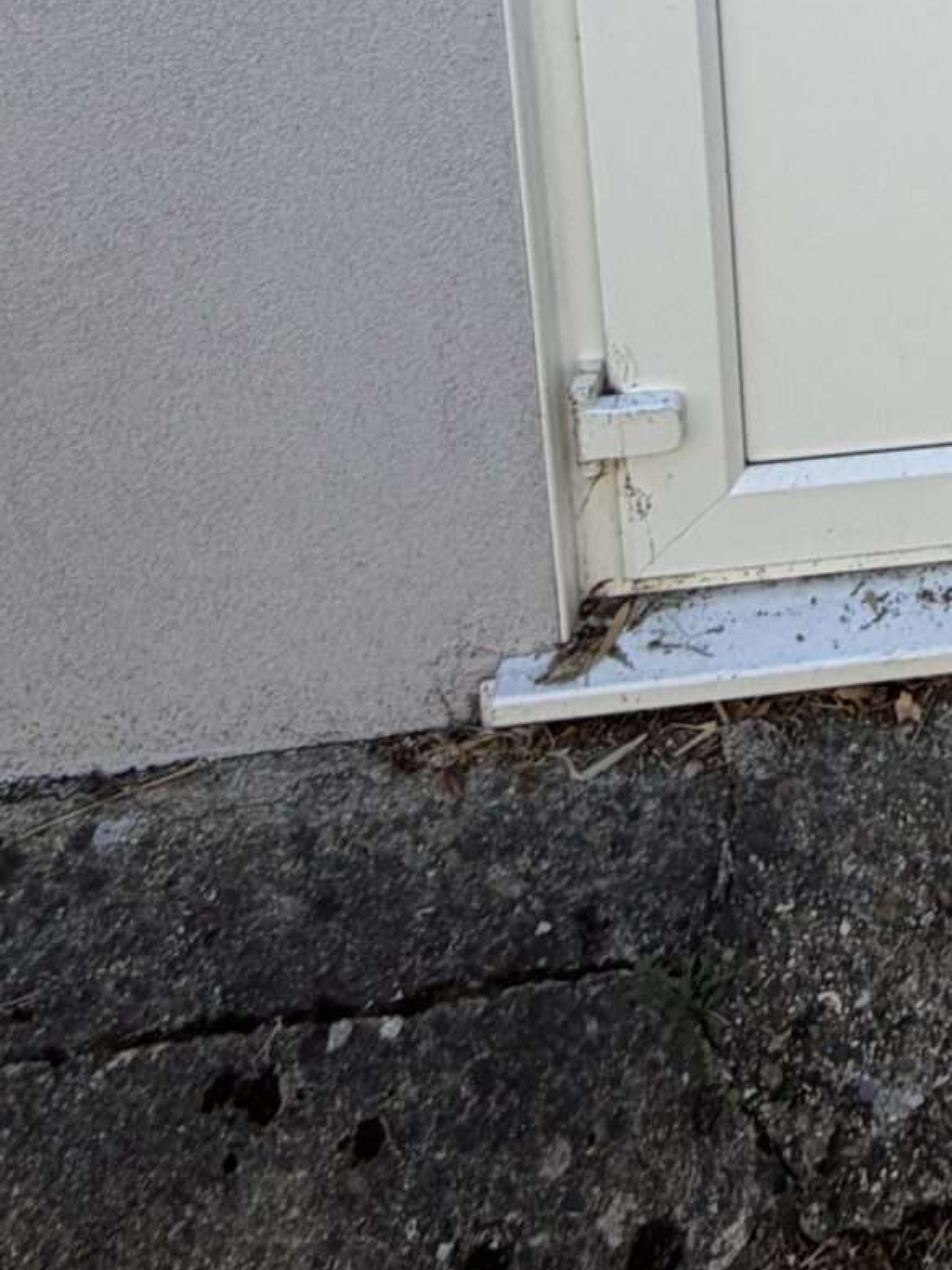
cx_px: 1291
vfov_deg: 30.6
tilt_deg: -12.0
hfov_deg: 26.1
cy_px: -453
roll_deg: -0.9
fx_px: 1687
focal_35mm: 46
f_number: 2.2
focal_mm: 2.22
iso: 50
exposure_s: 1/502
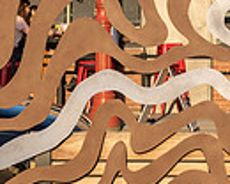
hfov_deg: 5.9
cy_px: -86
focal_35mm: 321
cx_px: 407
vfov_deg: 4.8
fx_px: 2185
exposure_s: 1/200
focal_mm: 70
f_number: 8
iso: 100
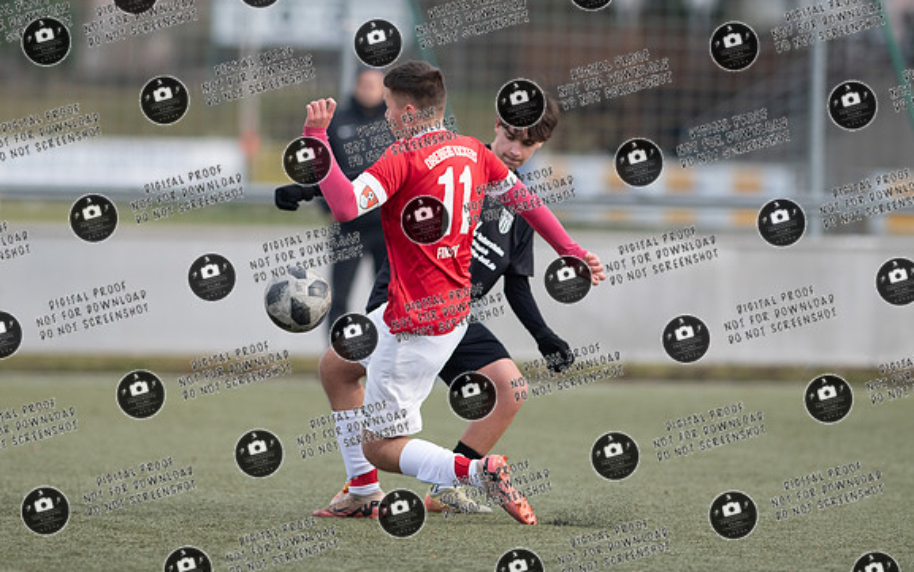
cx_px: 416
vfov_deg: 2.7
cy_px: 246
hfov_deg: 4.3
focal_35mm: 494
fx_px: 12309
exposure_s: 1/1600
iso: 250
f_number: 3.2
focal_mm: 300
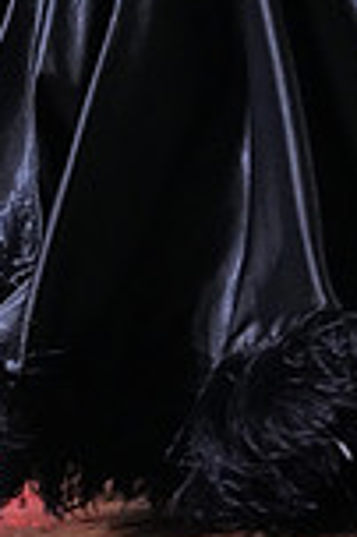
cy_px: -424
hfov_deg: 2.1
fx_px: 9526
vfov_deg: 3.2
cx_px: 330
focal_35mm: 639
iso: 10000
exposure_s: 1/400
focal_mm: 167
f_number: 5.6
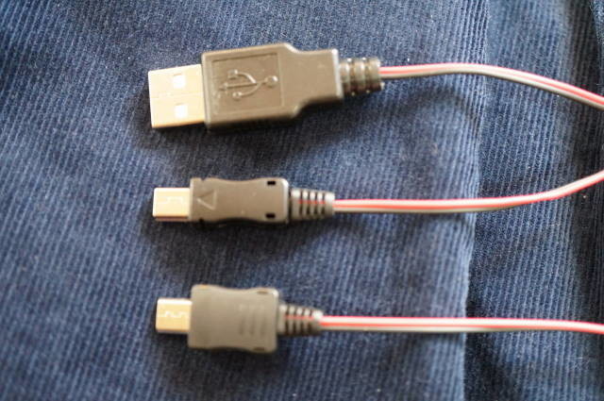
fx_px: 754
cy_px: 200
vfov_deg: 29.8
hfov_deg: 43.7
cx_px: 302
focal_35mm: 45
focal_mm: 30
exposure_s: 1/50
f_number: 3.5
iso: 3200
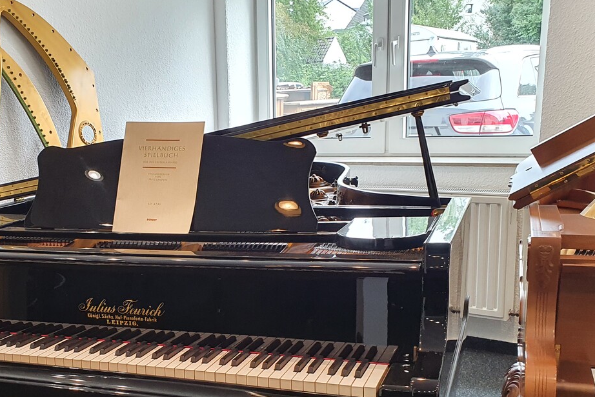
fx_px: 727
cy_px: 313
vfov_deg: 29.9
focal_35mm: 44
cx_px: 161
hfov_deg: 43.3
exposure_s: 1/100
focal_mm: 4.32
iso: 125
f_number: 2.4
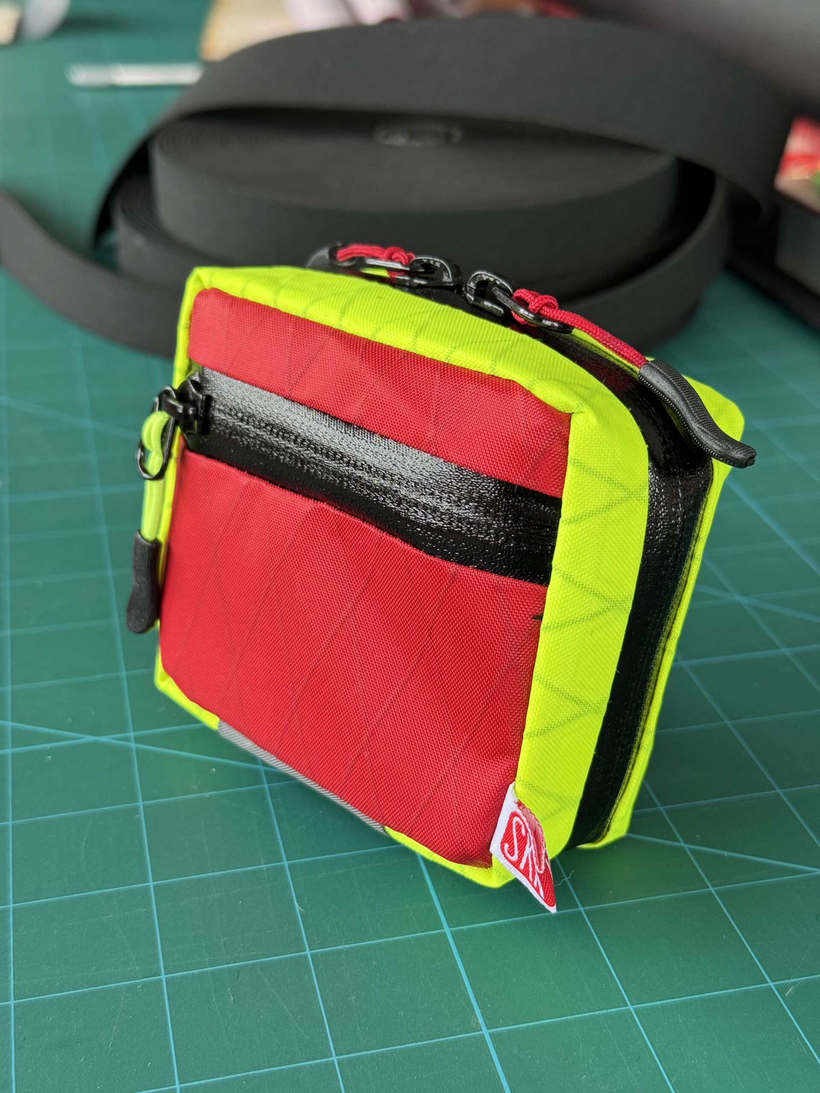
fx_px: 1516
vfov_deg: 39.7
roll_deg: +0.1
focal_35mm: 48
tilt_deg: -26.6
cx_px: 410
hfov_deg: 30.3
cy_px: 546
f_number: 1.78
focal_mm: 6.76
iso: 80
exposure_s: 1/121
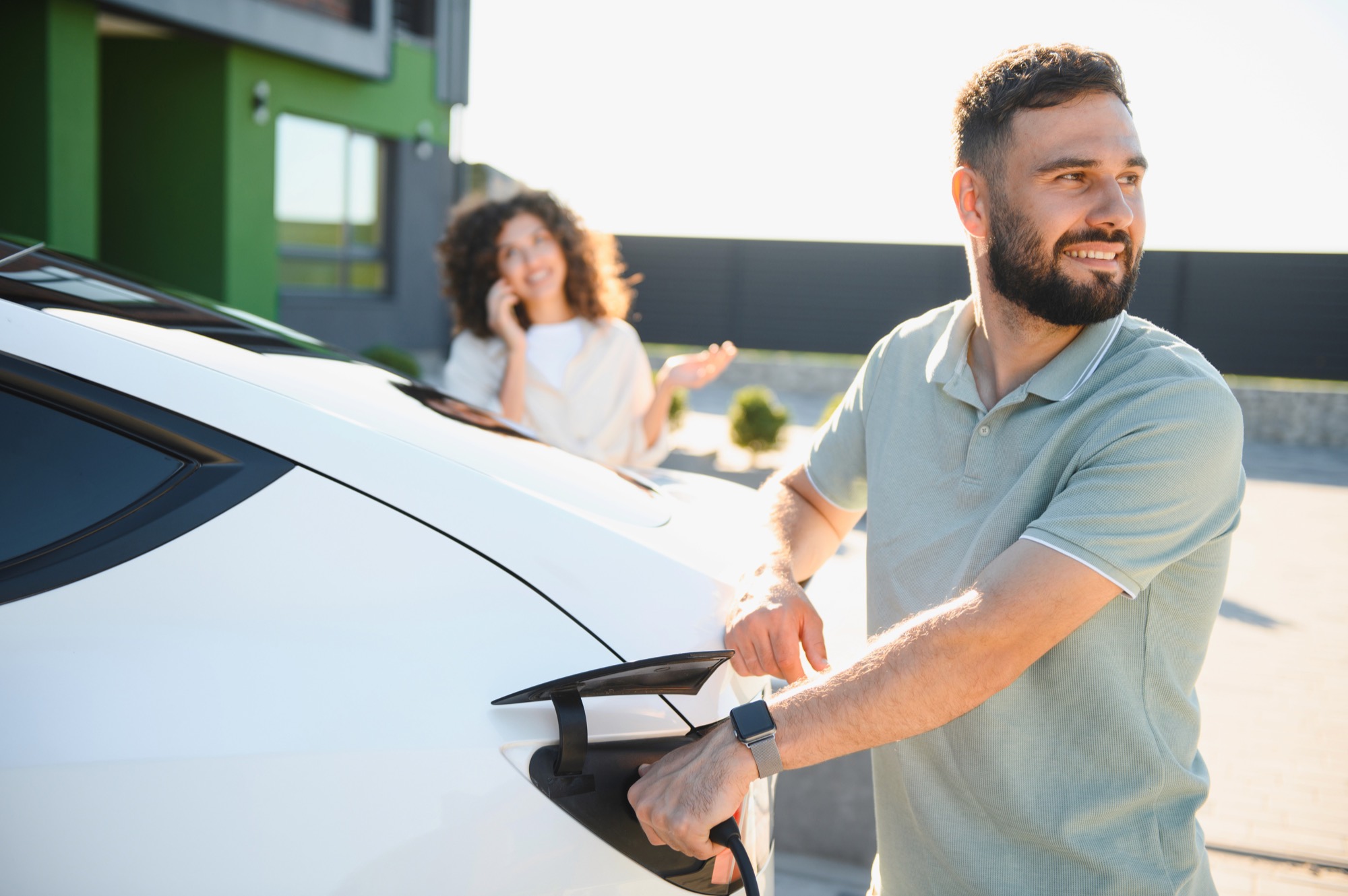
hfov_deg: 41.1
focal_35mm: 48
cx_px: 674
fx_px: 1796
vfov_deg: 28.0
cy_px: 448
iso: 160
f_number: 2.8
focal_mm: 48
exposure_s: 1/400
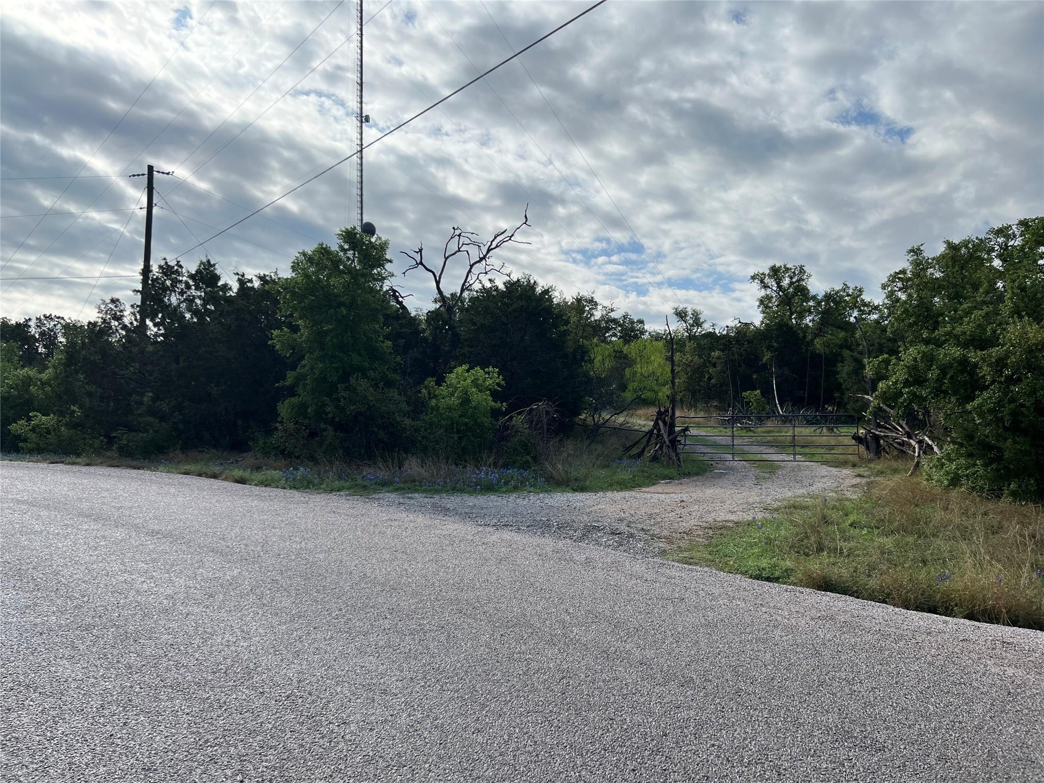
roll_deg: +1.5
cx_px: 522
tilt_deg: +3.3
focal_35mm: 26
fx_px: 784
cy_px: 392
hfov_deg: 67.3
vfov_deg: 53.1
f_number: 1.5
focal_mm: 5.7
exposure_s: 1/7463
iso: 50
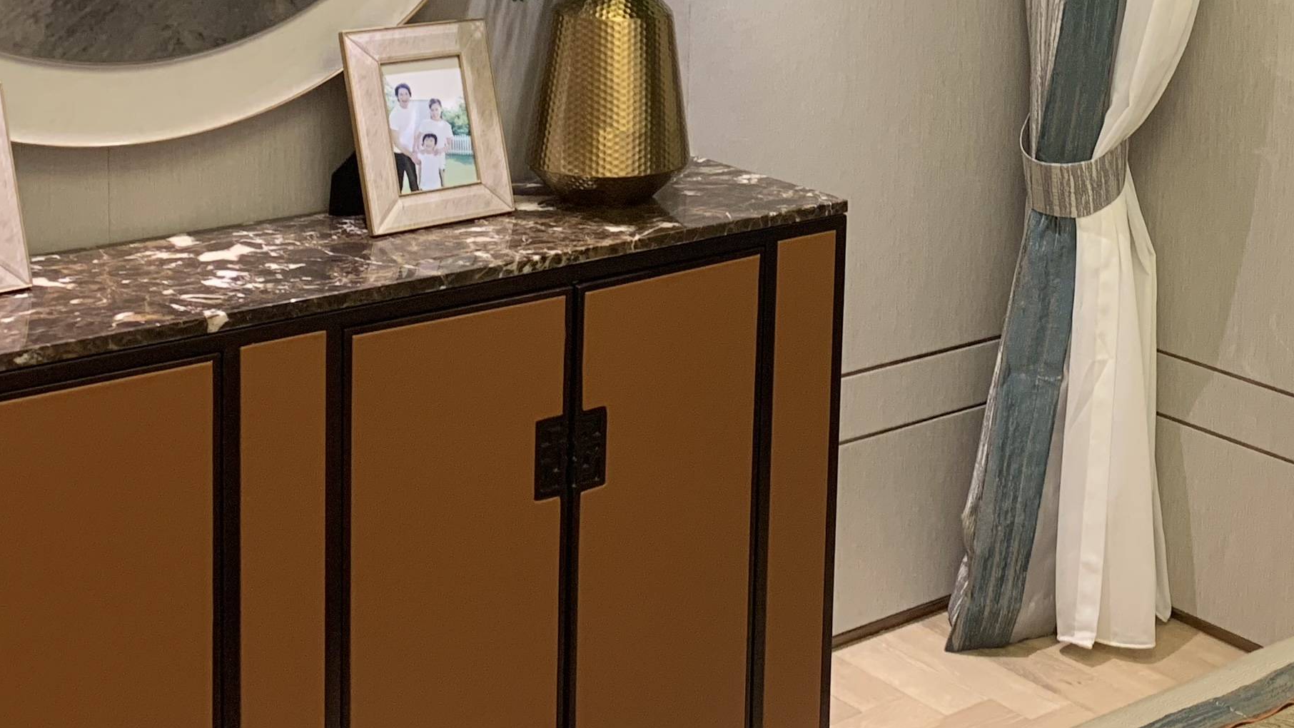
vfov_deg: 18.6
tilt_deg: -6.3
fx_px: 2162
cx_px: 1026
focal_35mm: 63
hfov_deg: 32.5
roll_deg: -2.1
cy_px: -19
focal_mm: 4.25
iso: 125
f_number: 1.8
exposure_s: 1/50
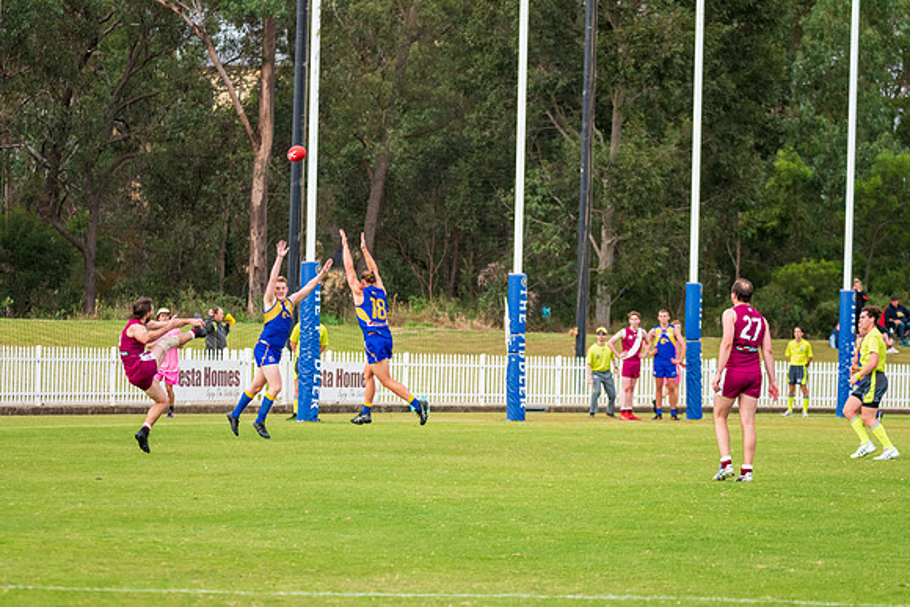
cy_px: 296
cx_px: 444
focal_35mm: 165
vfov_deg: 8.3
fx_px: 4166
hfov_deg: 12.5
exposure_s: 1/1250
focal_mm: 150
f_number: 6.3
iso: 1000
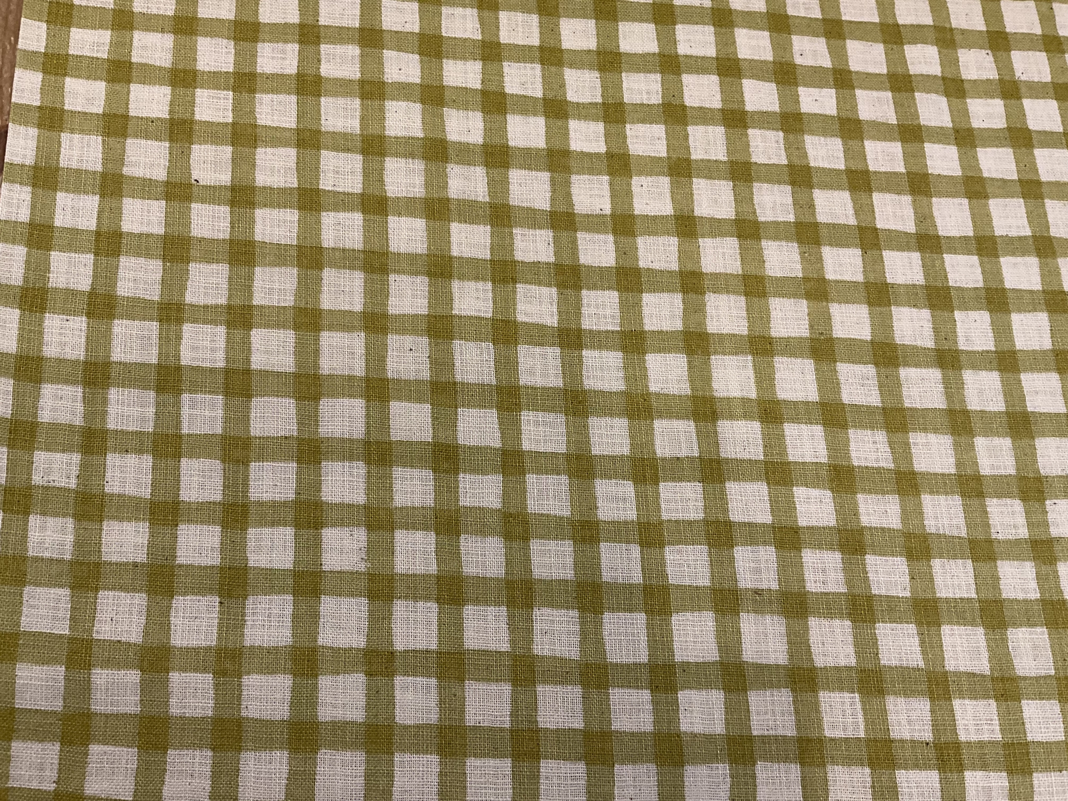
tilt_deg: -76.0
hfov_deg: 61.7
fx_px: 895
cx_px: 534
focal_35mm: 29
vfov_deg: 48.2
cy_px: 400
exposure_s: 1/50
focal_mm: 3
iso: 80
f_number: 1.8
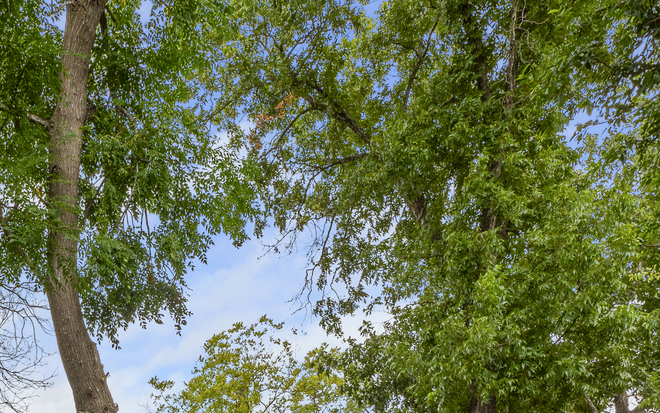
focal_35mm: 35
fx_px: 630
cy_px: 501
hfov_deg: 51.4
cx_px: 121
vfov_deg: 30.5
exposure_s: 1/25
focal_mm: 14
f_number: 11
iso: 200
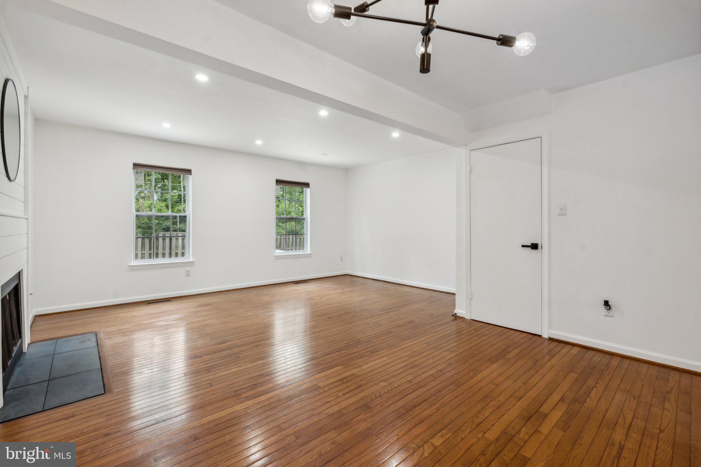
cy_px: 234
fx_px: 312
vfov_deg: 73.7
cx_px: 350
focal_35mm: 16
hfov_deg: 96.7
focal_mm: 16
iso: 400
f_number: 8
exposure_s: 1/20
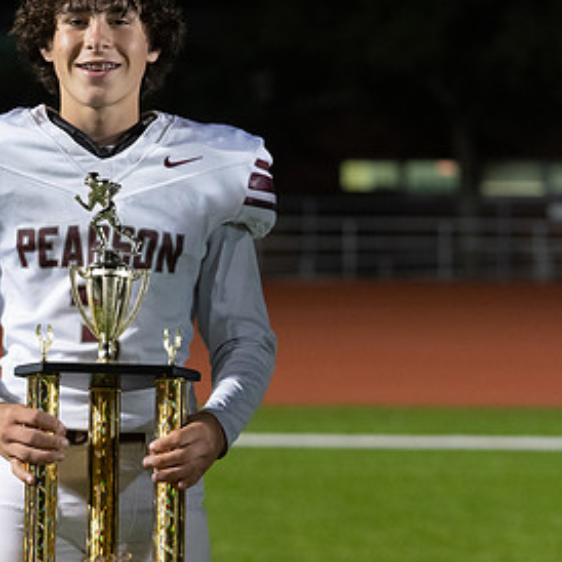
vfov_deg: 9.2
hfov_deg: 9.1
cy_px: 227
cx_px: 74
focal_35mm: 191
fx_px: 3508
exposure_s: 1/320
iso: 4000
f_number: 3.5
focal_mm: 88
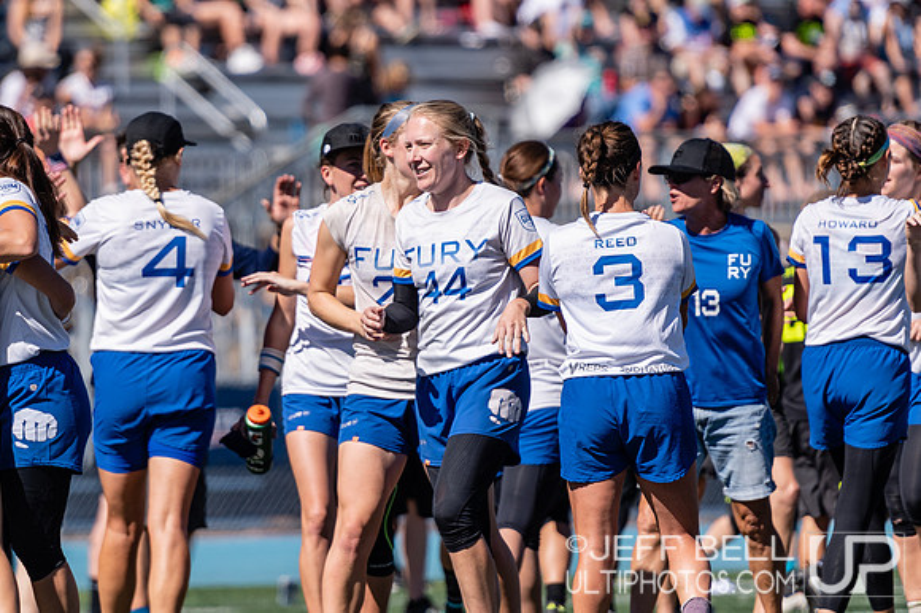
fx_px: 9286
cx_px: 448
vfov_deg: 3.8
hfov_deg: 5.7
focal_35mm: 363
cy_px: 242
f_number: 2.8
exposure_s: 1/2500
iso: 100
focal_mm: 200
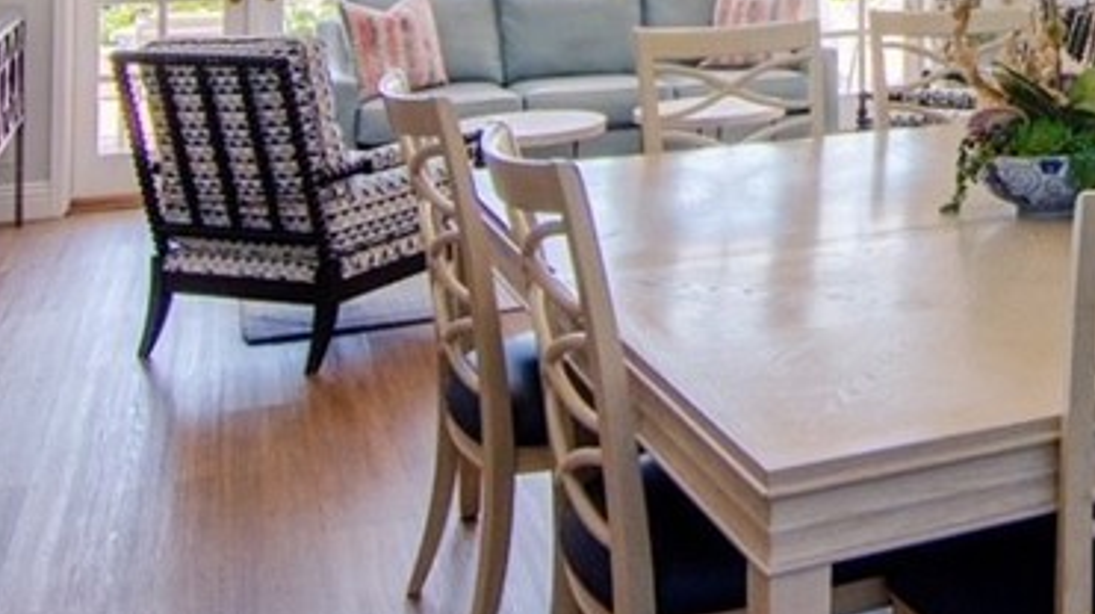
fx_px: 1509
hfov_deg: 35.9
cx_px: 1098
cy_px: -207
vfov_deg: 20.7
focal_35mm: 52
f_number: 5.6
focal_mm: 12
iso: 200
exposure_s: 1/125
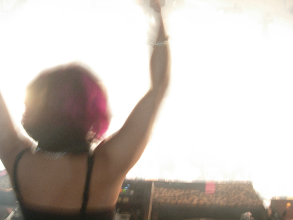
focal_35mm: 38
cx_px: 146
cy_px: 110
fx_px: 322
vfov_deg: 37.7
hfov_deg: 49.0
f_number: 2.8
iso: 200
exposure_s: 1/6.3
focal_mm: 7.8
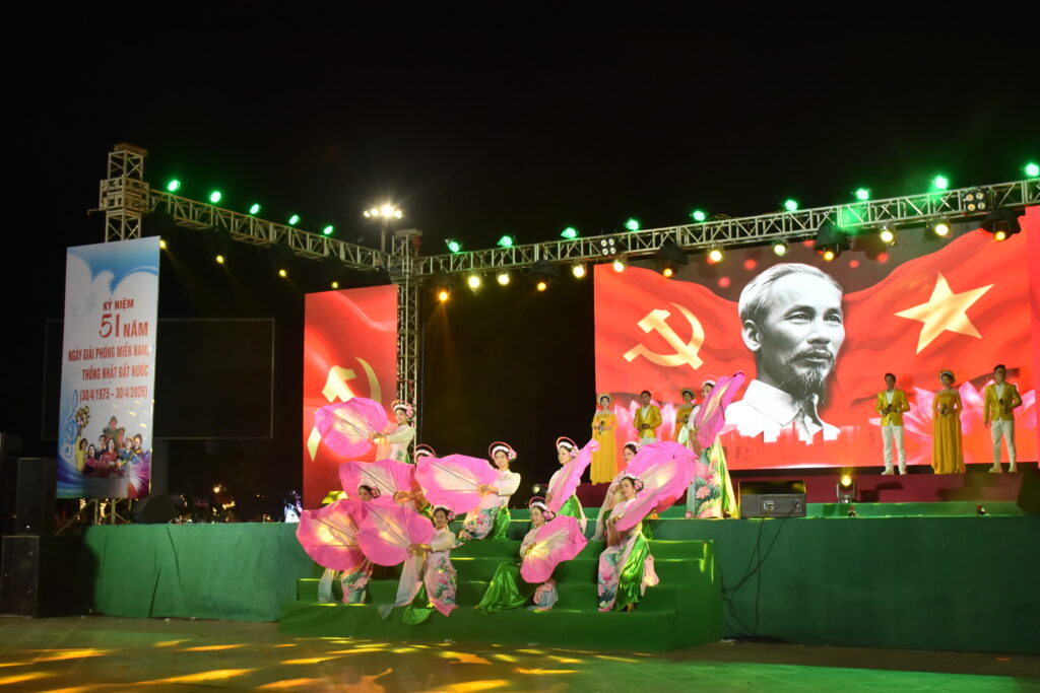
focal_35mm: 45
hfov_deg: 43.6
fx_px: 1300
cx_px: 520
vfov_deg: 29.9
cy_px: 346
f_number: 8
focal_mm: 30
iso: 1000
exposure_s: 1/100
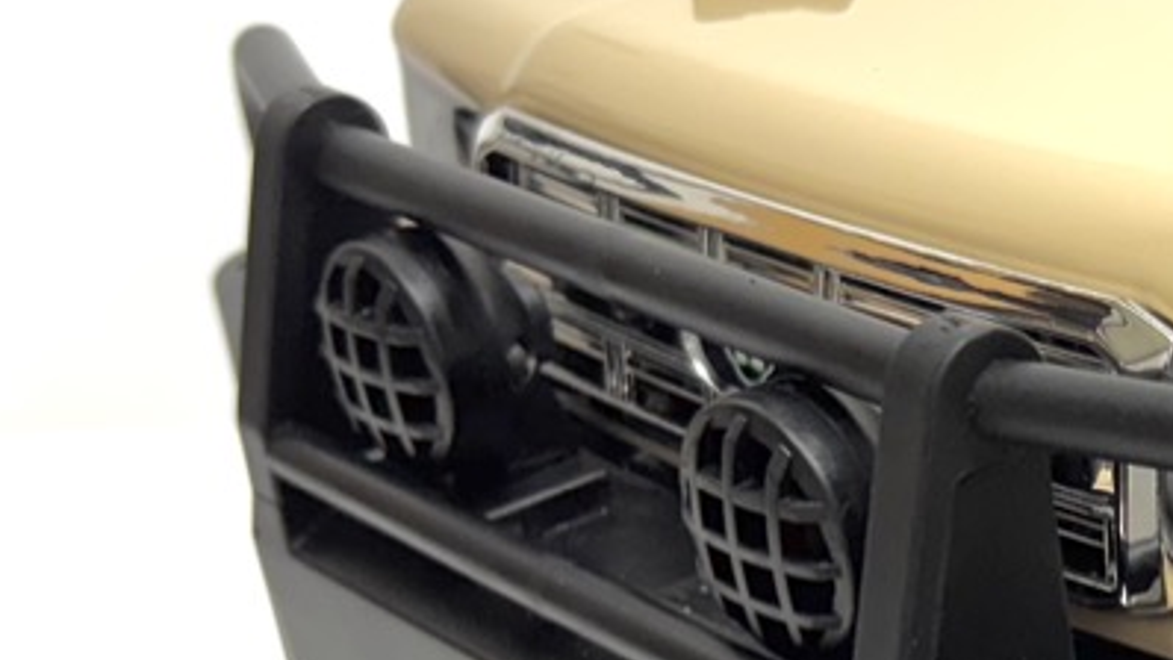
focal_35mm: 57
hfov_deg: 35.0
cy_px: 622
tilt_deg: -23.0
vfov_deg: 20.6
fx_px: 1773
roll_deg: -0.6
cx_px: 1002
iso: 64
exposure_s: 1/100
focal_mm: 5.96
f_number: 1.6
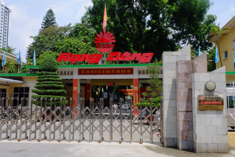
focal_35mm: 33
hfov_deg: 57.2
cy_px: 78
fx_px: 215
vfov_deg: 40.0
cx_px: 118
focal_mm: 22.2
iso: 1600
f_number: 20
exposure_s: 1/420
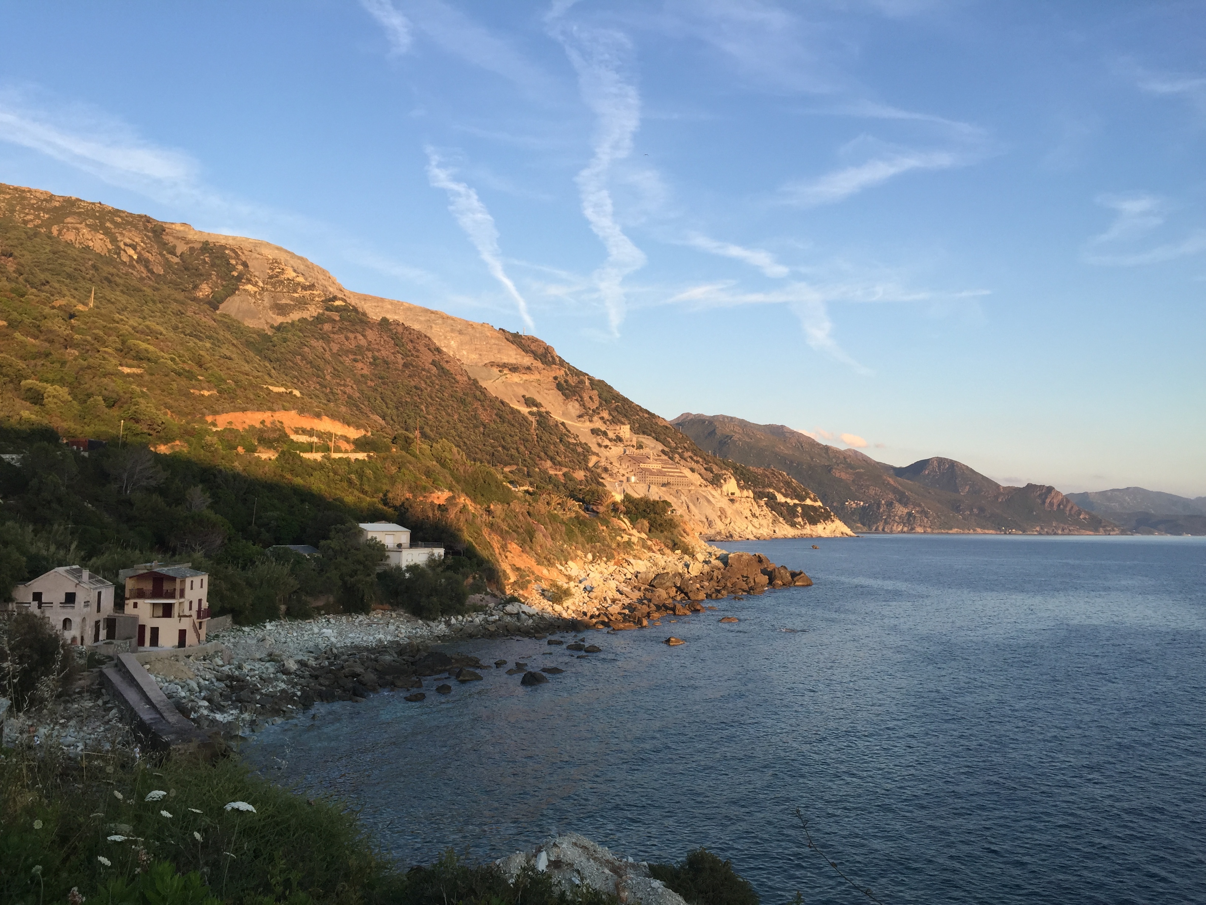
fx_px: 1010
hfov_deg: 61.7
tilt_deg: +4.1
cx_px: 603
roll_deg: -1.8
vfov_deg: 48.2
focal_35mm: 29
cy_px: 452
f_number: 2.2
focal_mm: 4.15
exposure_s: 1/494
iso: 32
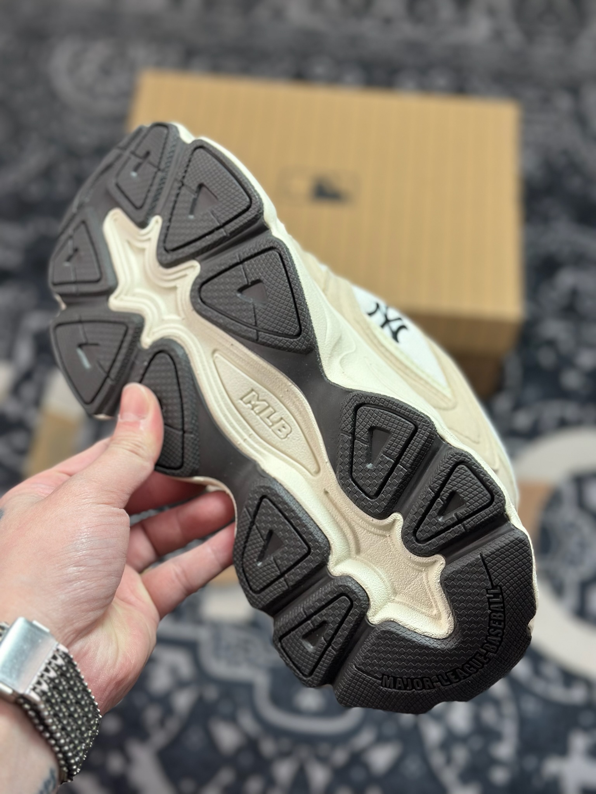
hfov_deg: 30.3
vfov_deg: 39.7
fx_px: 1102
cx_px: 298
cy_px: 397
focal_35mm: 48
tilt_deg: -57.4
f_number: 1.78
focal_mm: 6.86
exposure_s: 1/791
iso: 80
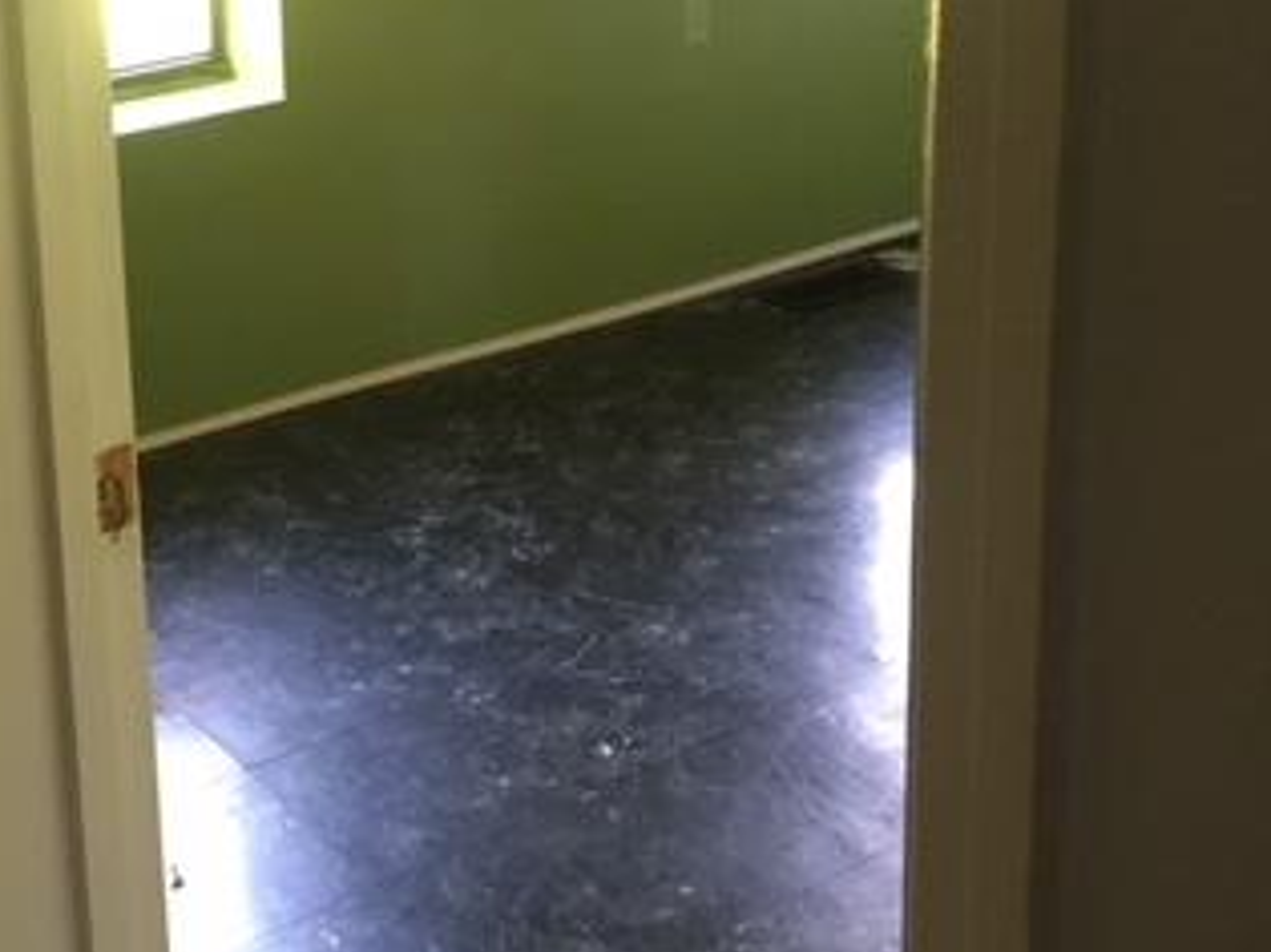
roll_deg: +2.0
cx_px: 319
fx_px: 2165
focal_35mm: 59
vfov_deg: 23.9
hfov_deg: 32.1
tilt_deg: -12.1
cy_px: 48
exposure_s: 1/33
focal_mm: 4.15
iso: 125
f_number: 2.2
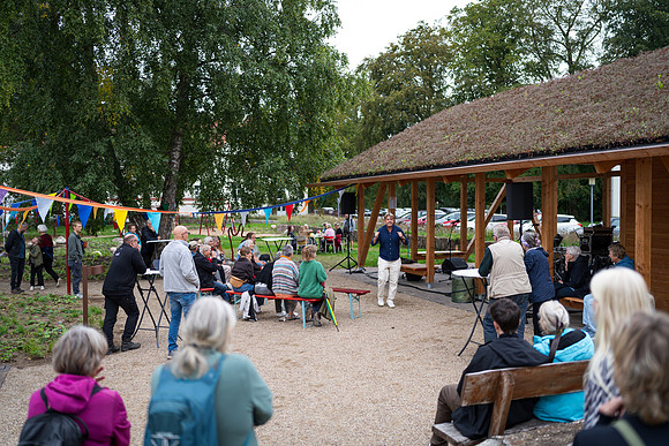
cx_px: 334
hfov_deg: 54.4
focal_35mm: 35
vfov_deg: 37.9
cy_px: 223
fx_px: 651
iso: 100
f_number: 1.4
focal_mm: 35
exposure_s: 1/640
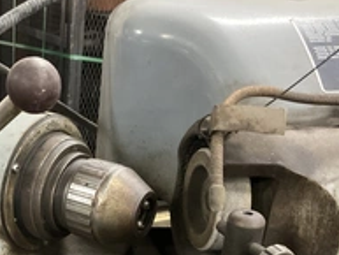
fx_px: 588
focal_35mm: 60
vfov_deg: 23.8
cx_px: 60
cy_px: 227
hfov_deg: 31.2
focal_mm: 3
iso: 320
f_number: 1.8
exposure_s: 1/30
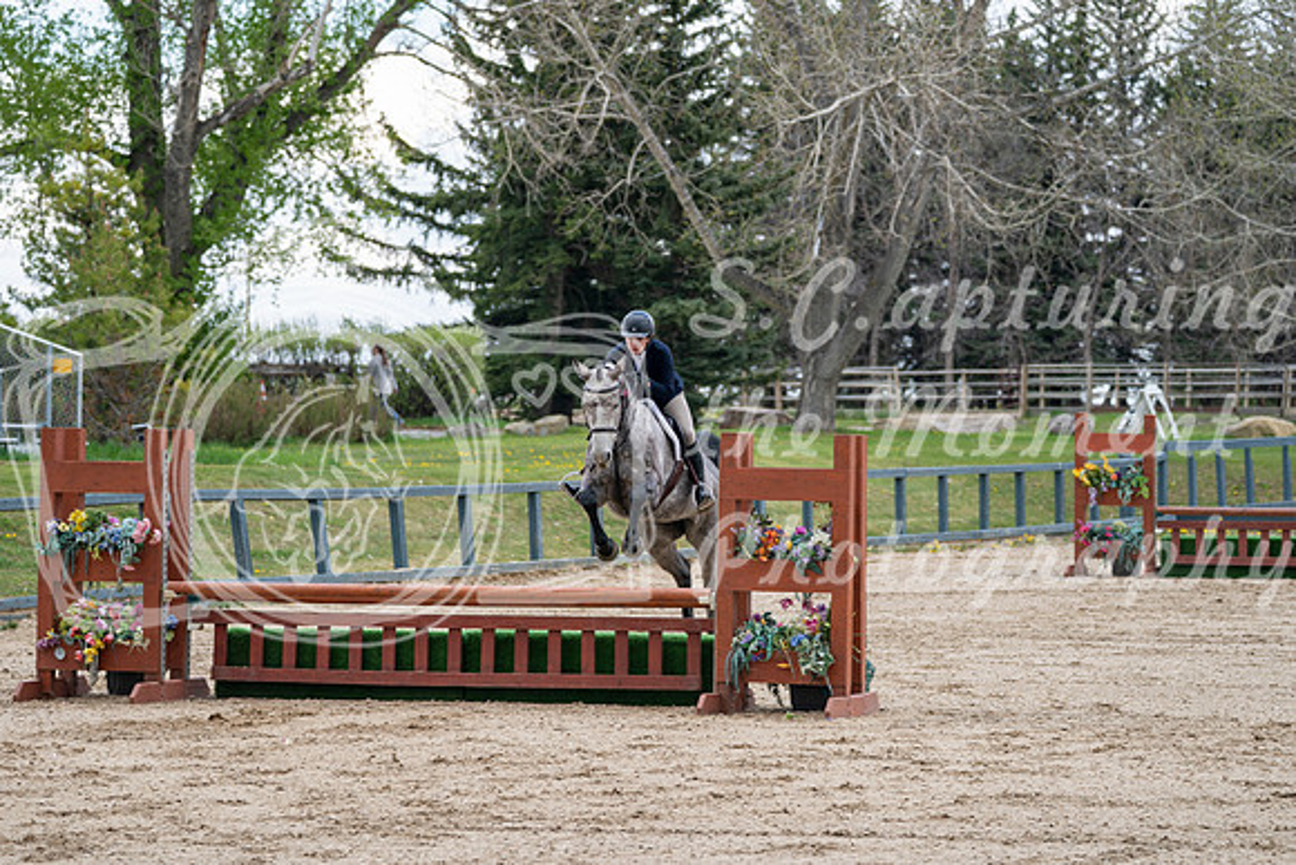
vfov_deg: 8.5
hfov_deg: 12.7
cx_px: 648
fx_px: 5833
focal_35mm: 162
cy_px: 432
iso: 125
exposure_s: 1/200
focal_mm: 162
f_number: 5
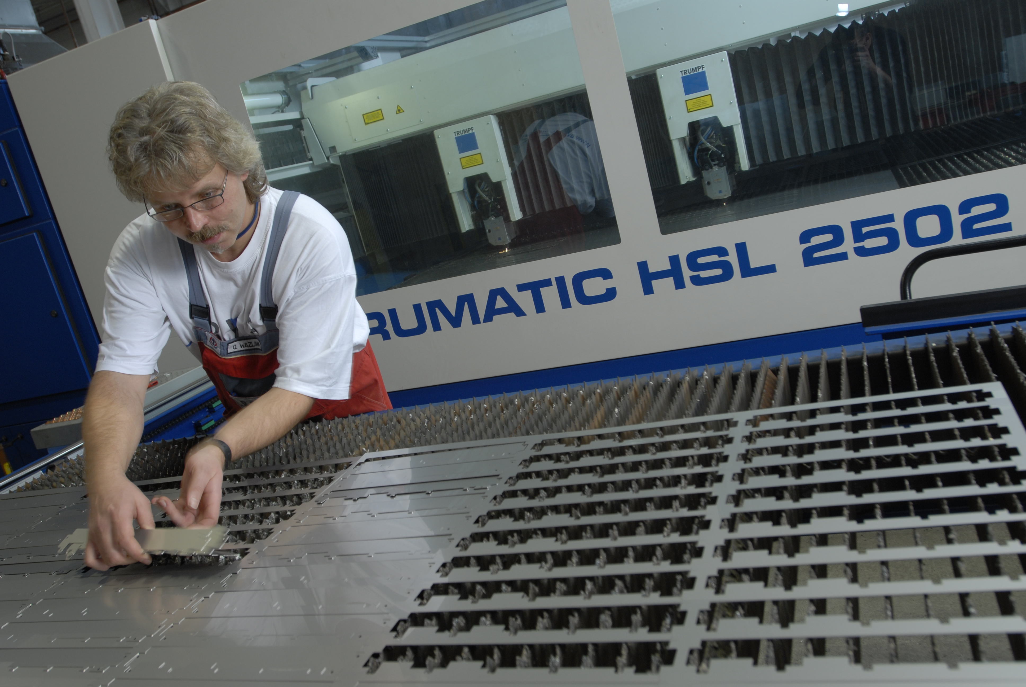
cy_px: 344
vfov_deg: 43.7
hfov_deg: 61.9
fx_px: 856
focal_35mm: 30
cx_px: 513
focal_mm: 20
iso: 200
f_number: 5.6
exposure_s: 1/20
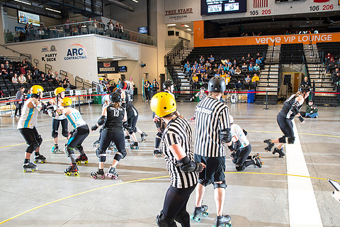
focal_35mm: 29
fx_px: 274
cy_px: 129
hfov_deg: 63.7
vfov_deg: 44.8
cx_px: 166
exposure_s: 1/160
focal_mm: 24
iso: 500
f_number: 5
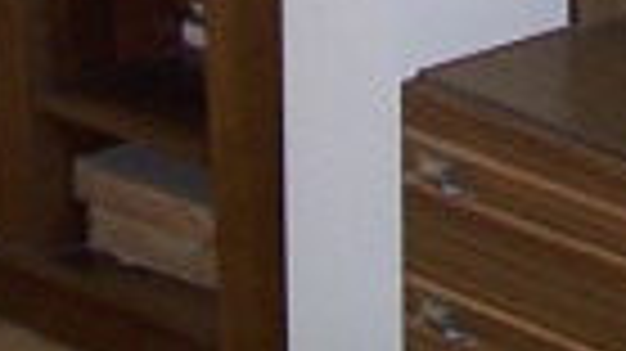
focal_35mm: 220
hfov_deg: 9.6
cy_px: -986
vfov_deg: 5.0
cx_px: 802
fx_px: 3650
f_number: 2.8
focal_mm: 6
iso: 80
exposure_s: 1/45
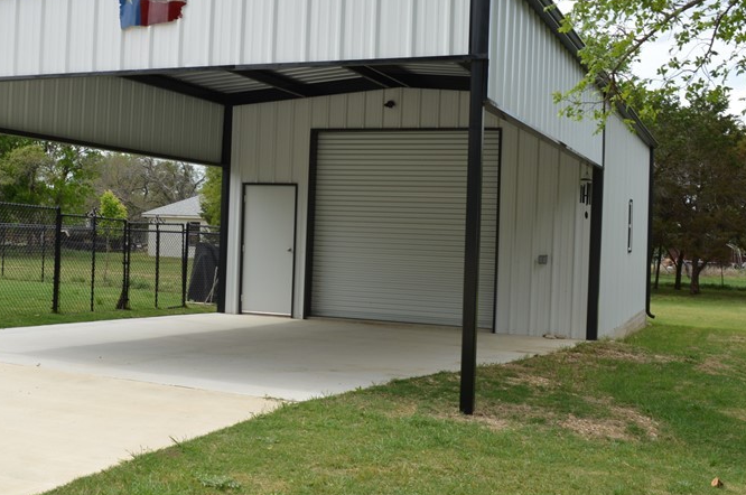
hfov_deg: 39.8
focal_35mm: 49
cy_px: 213
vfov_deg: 27.4
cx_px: 238
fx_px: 1014
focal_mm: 20
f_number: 8
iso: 100
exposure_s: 1/160
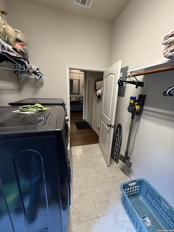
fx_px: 94
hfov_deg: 85.7
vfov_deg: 102.1
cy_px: 116
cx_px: 87
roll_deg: -1.9
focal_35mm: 14
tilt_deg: -15.0
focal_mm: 2.22
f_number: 2.2
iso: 320
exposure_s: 1/60
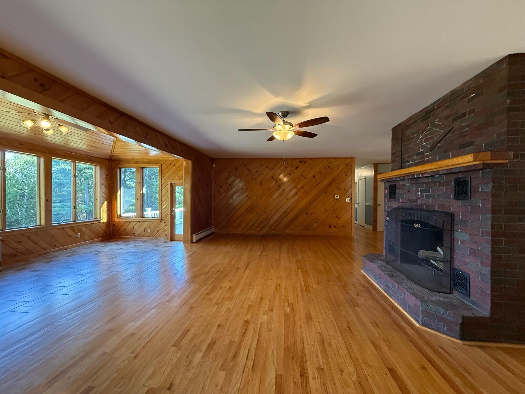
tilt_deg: +1.2
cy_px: 197
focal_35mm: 14
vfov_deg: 85.7
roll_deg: -0.5
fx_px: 212
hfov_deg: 102.1
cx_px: 262
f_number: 2.2
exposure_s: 1/120
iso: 500
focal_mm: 2.22
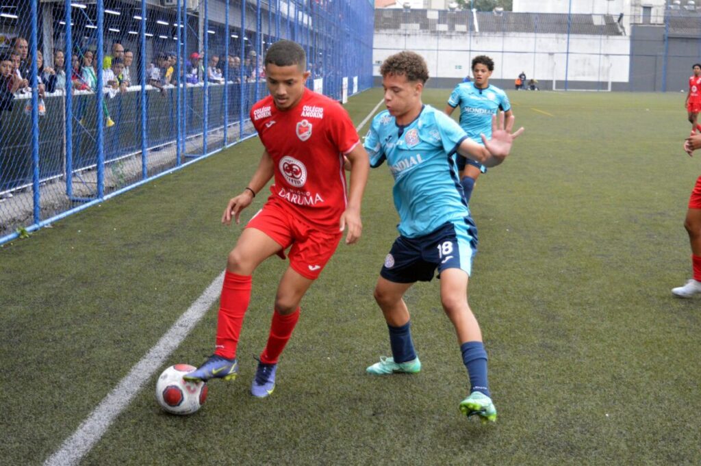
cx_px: 350
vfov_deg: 23.7
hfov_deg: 35.1
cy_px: 233
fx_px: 1109
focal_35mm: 57
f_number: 4.8
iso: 3200
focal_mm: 38
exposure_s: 1/400
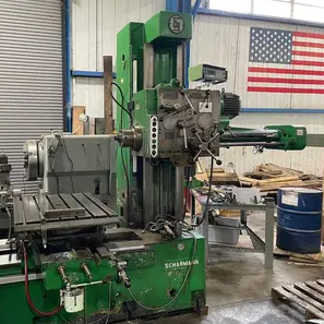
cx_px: 110
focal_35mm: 31
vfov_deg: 52.5
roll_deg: +0.6
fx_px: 328
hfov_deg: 51.6
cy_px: 161
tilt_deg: -4.5
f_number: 1.6
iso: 320
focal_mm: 4.2
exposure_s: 1/60
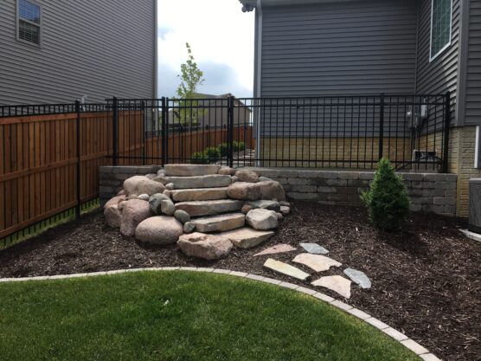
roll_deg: -1.0
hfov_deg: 61.7
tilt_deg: -2.8
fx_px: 403
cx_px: 240
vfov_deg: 48.2
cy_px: 180
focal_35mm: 29
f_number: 2.2
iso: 25
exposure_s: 1/1012
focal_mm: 4.15
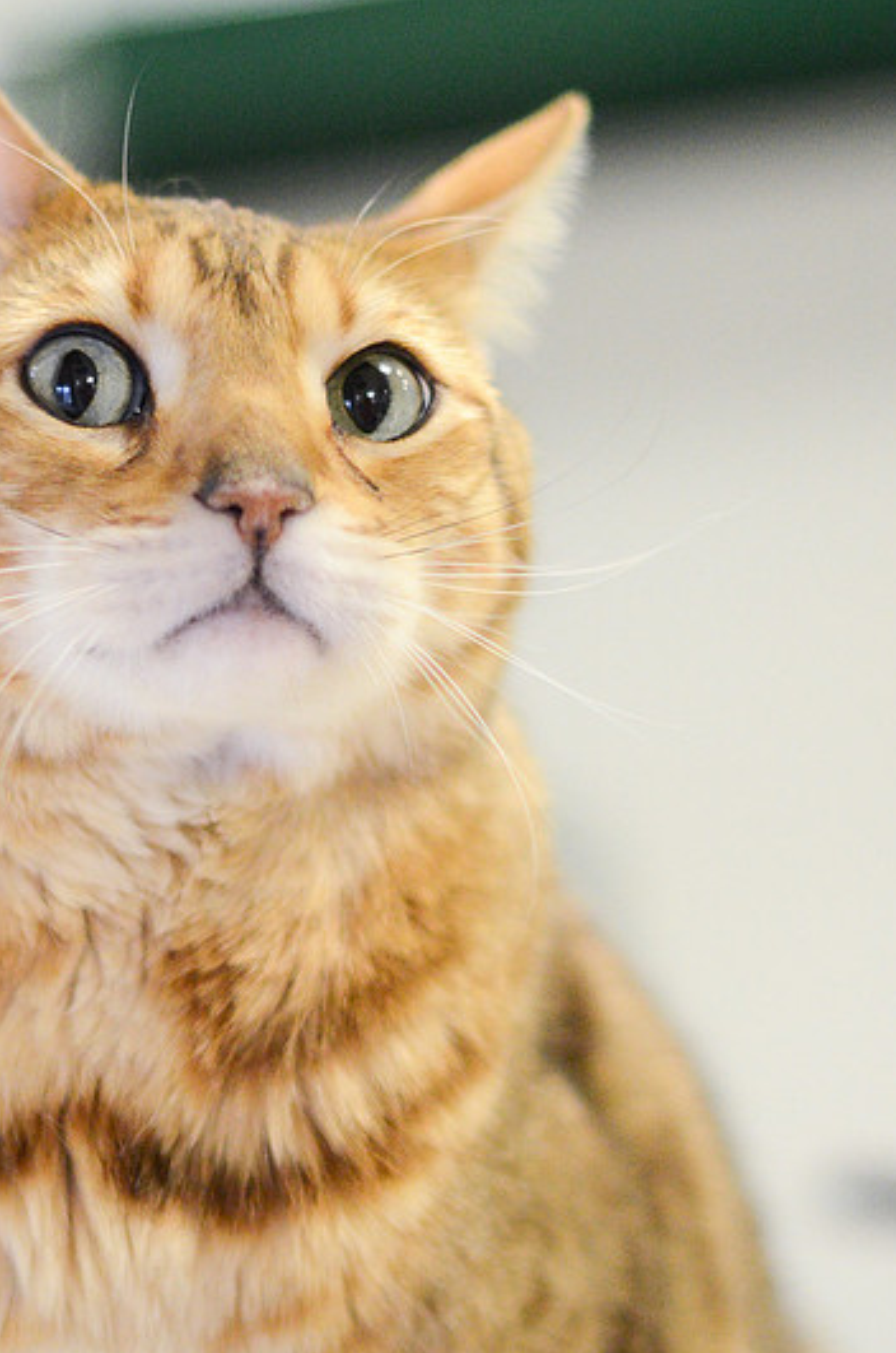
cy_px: 953
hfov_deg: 11.4
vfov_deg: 17.0
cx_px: 307
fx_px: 4497
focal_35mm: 120
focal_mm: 50
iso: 2000
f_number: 1.8
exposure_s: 1/400
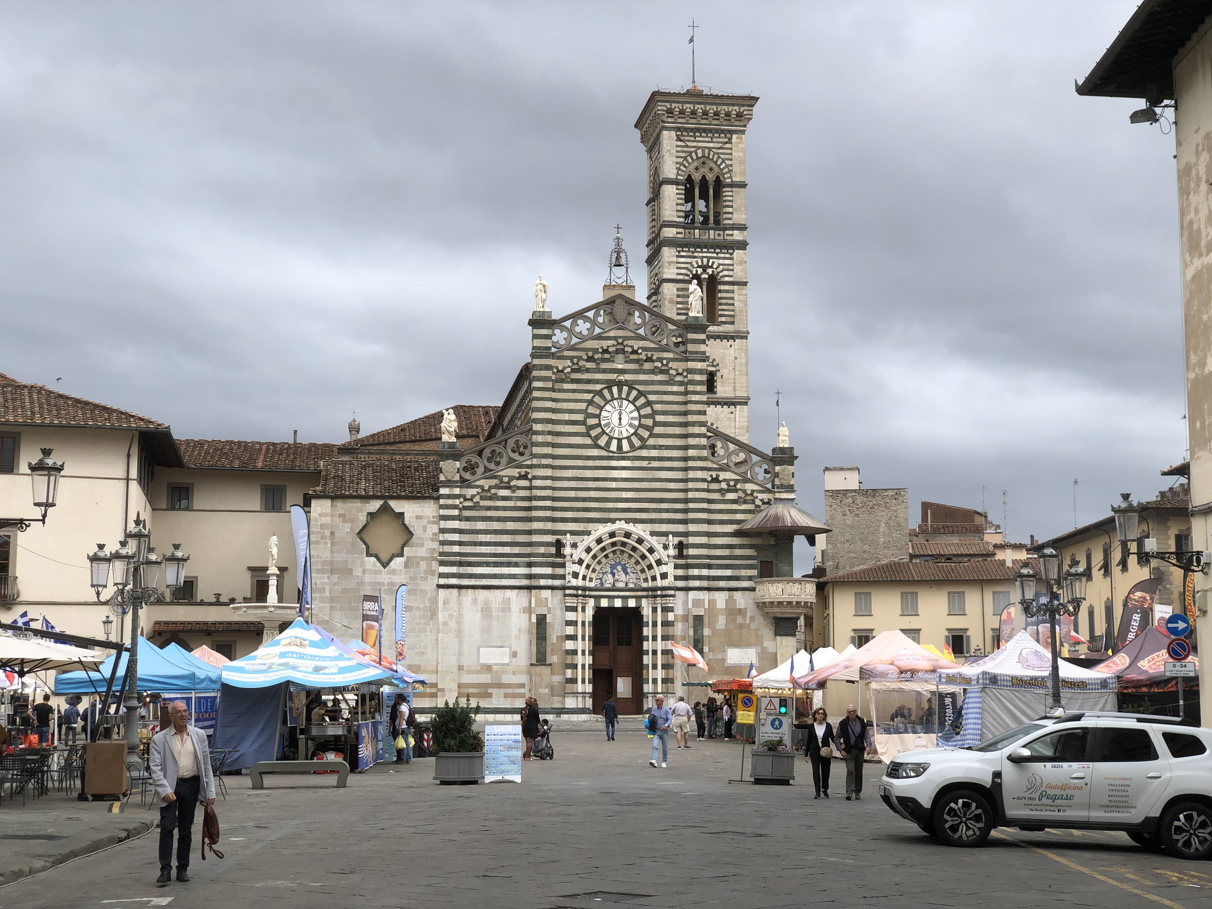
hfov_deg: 36.8
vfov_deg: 28.0
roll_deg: +1.1
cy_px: 454
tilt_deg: +7.5
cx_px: 606
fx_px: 1821
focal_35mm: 52
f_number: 2.4
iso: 16
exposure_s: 1/417
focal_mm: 6
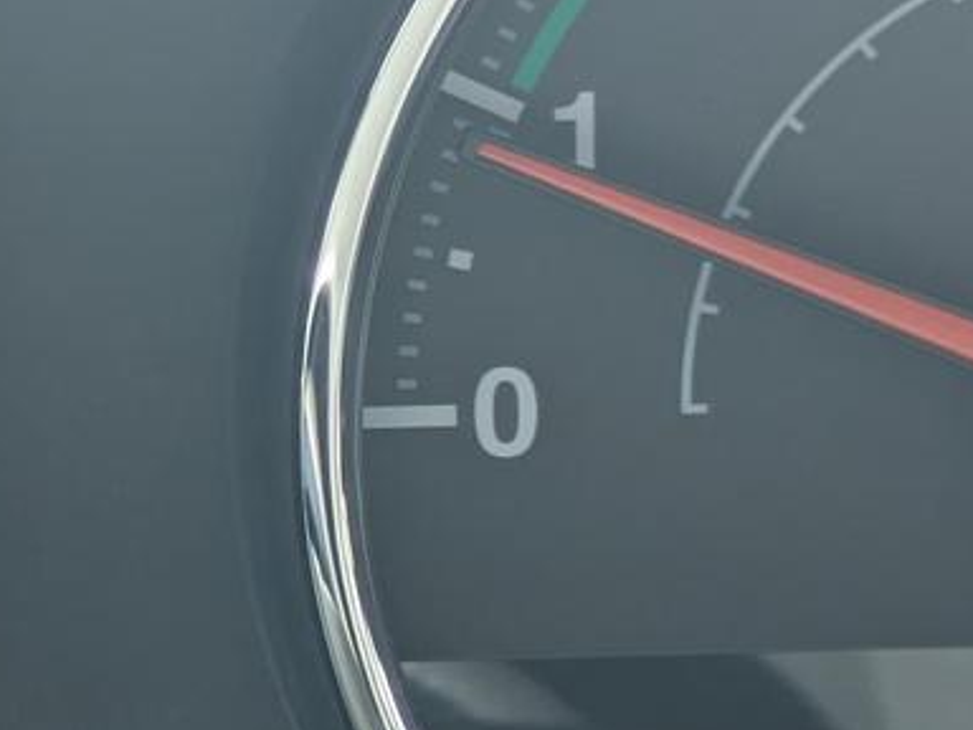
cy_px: 357
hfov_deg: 11.6
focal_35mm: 170
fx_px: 4778
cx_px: 169
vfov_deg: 8.7
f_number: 1.89
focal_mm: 5.43
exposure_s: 1/100
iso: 65
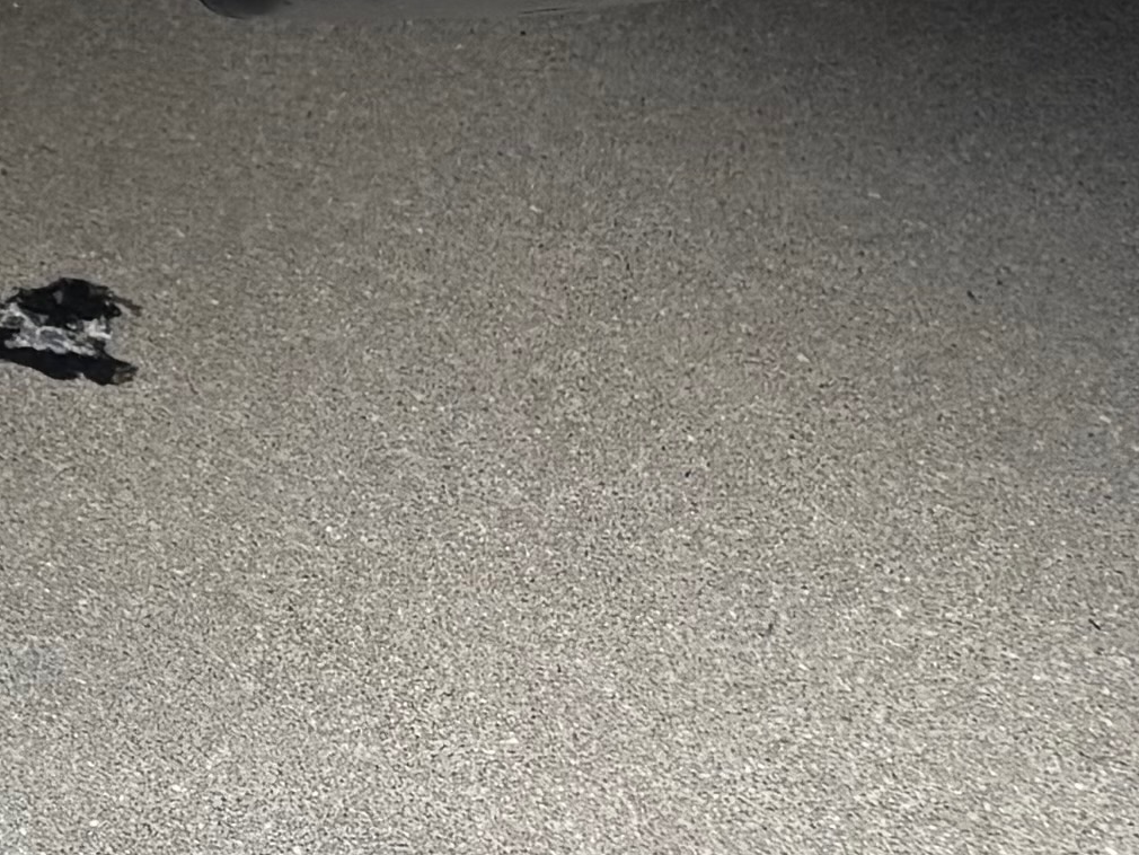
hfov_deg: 11.2
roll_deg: -0.3
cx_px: -1623
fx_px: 4838
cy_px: -510
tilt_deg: -34.4
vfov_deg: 9.7
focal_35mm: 147
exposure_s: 1/313
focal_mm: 5.96
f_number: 1.6
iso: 50
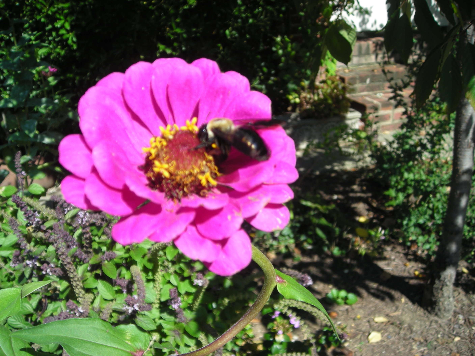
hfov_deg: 49.0
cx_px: 238
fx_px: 521
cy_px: 178
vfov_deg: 37.7
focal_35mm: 38
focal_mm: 6.3
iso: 50
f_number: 6.4
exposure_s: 1/118
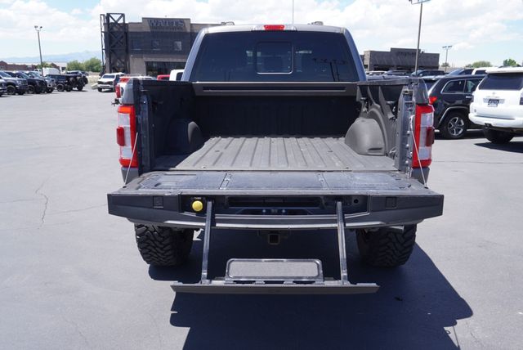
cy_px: 175
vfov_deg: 43.7
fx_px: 436
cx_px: 262
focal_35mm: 30
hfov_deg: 61.9
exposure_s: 1/160
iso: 100
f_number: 6.3
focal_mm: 20
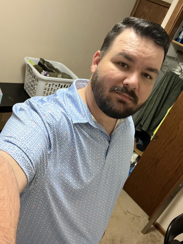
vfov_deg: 60.0
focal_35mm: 30
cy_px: 122
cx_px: 92
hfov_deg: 46.8
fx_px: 212
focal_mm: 2.71
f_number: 2.2
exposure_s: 1/30
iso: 500
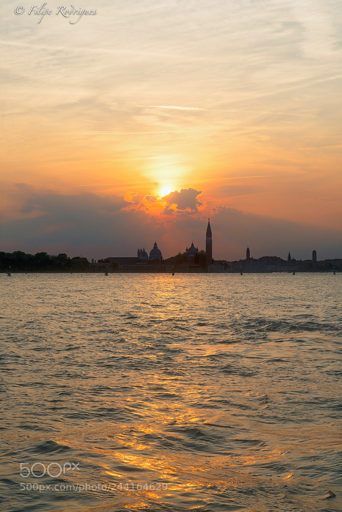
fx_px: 997
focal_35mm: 70
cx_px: 171
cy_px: 256
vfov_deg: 28.8
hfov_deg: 19.5
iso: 100
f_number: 11
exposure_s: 1/200
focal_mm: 70
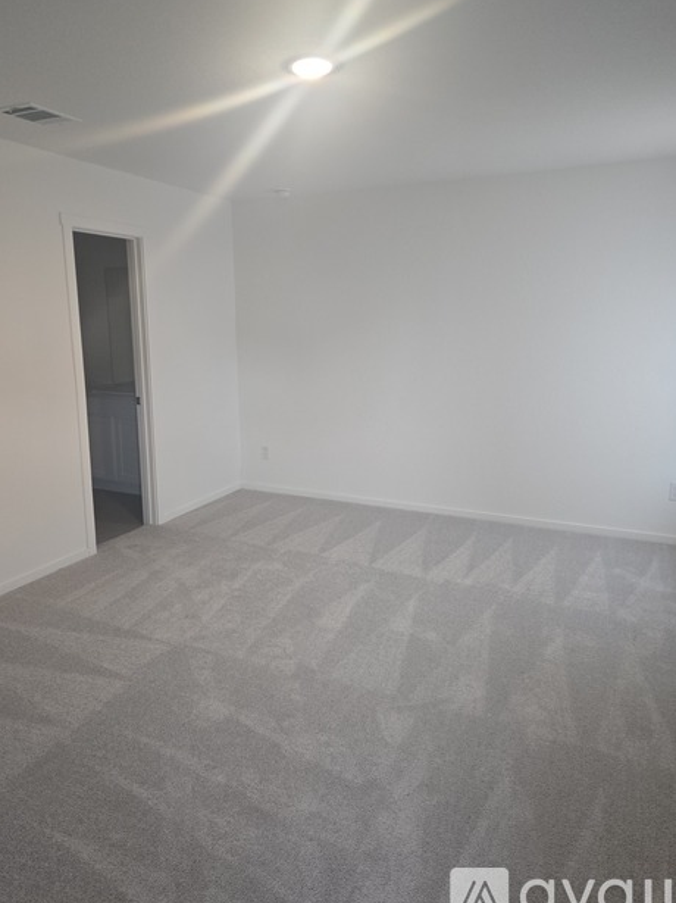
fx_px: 651
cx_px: 320
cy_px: 436
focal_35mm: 25
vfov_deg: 69.4
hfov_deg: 54.8
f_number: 1.8
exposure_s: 1/120
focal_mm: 5.4
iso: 250
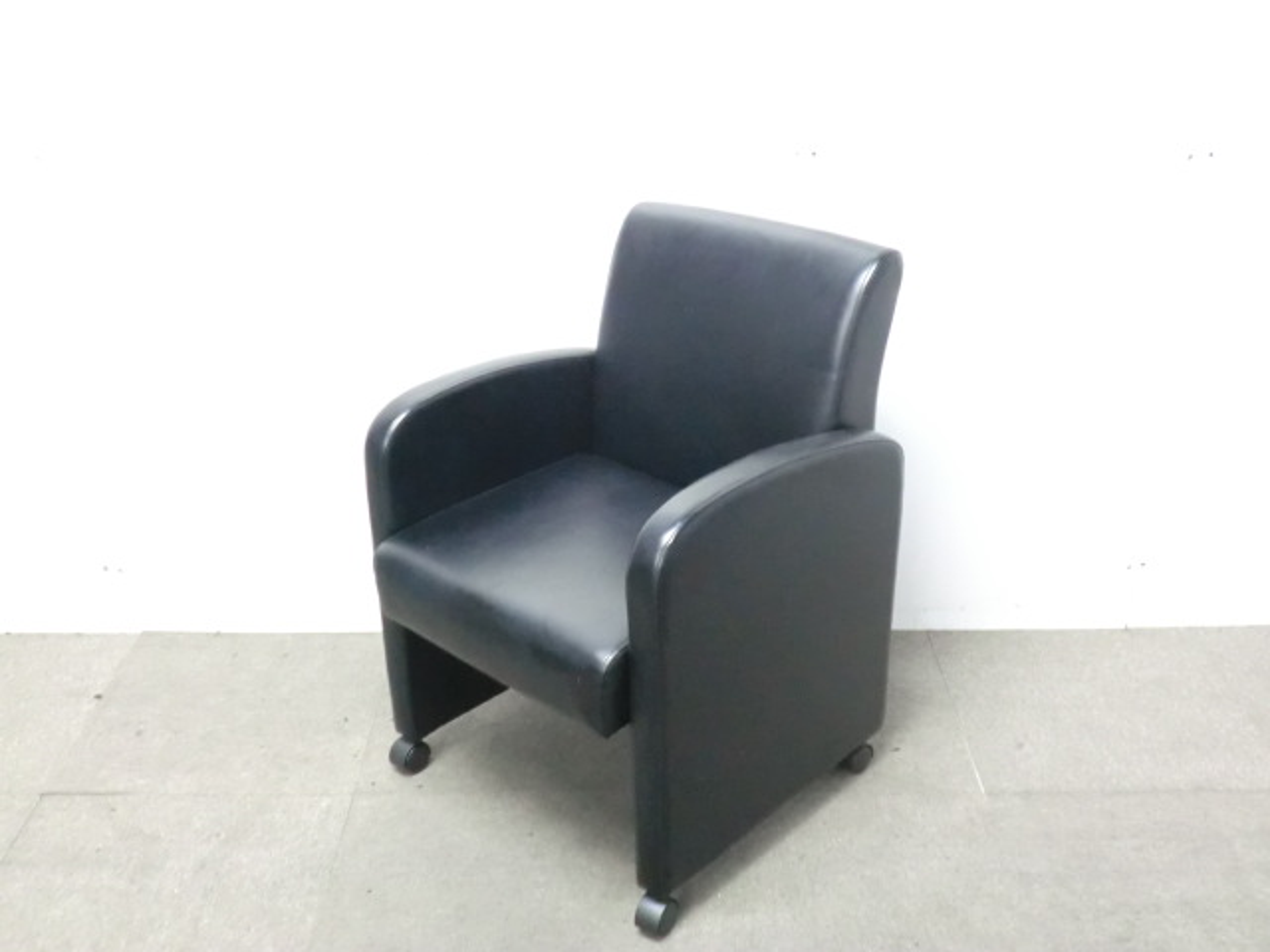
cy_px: 476
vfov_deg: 37.7
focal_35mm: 38
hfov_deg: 49.0
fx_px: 1394
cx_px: 635
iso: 800
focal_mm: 6.9
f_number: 3.9
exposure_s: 1/13
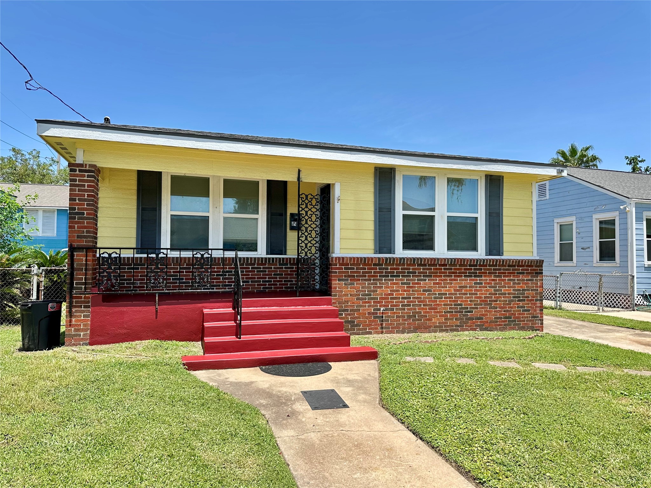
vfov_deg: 56.8
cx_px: 326
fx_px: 451
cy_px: 244
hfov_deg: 71.6
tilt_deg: +2.6
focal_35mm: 24
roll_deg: -1.3
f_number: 1.78
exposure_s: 1/1453
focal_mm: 6.86
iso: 80
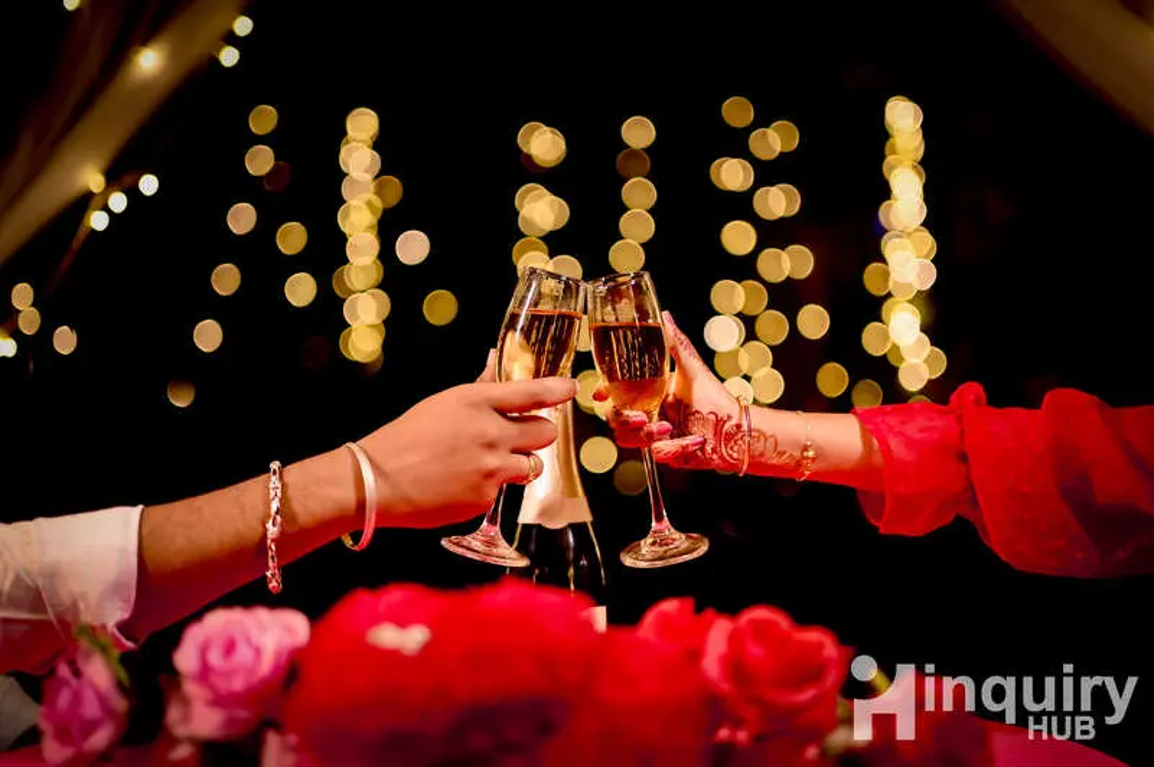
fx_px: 1601
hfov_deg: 39.6
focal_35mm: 50
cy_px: 384
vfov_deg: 26.9
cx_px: 577
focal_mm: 50
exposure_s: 1/250
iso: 250
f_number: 1.4
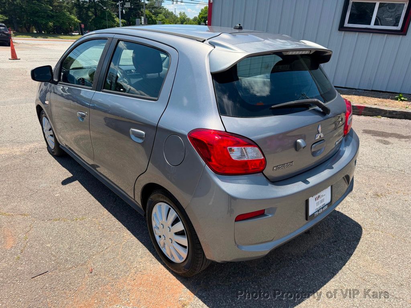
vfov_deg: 56.8
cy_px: 154
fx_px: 285
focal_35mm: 24
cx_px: 206
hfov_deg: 71.6
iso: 100
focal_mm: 6.76
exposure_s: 1/3759
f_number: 1.78
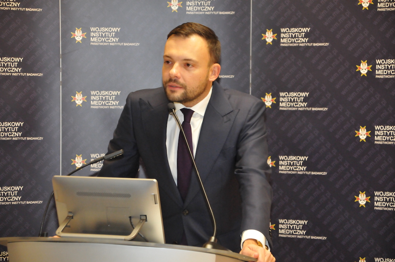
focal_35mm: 128
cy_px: 131
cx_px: 198
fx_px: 1397
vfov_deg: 10.7
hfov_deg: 16.1
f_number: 5.6
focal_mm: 85
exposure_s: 1/60
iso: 2500
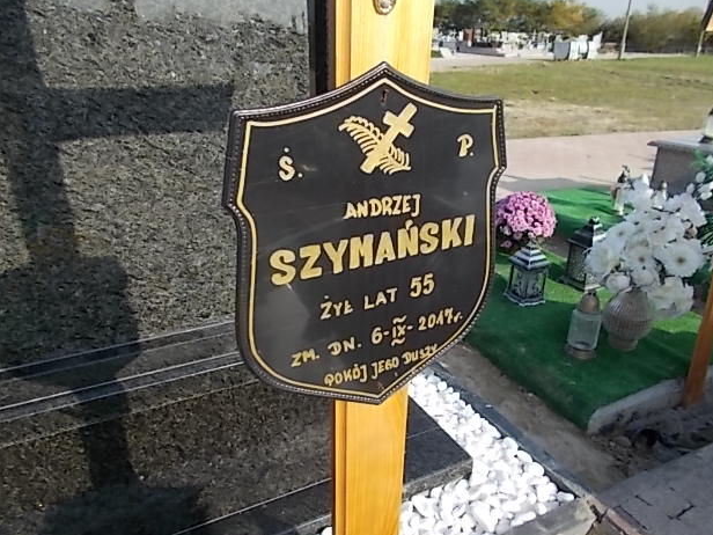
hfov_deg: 65.3
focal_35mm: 27
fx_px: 556
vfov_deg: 51.3
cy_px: 274
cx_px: 369
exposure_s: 1/100
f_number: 8
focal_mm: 4.6
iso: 80
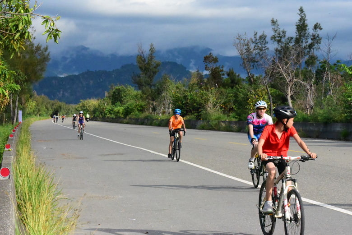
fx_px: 1076
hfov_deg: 18.6
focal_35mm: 110
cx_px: 176
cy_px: 118
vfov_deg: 12.5
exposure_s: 1/4000
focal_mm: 110
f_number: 22
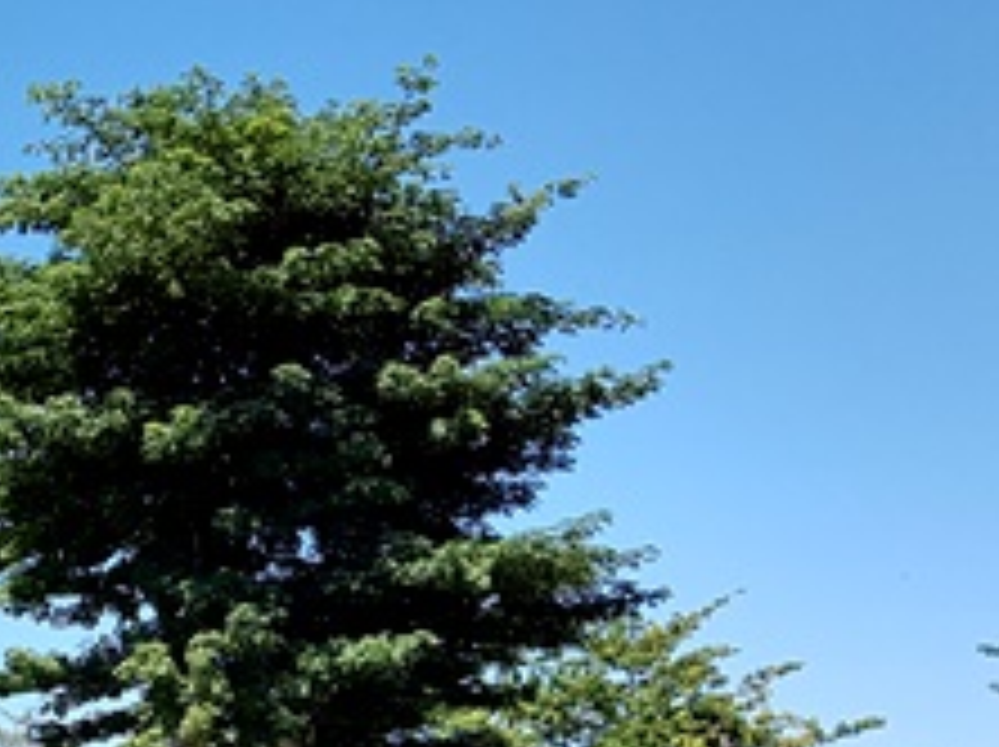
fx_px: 2364
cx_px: -446
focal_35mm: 82
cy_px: 947
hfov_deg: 20.8
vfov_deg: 17.0
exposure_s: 1/1676
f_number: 1.7
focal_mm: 4.2
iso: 50
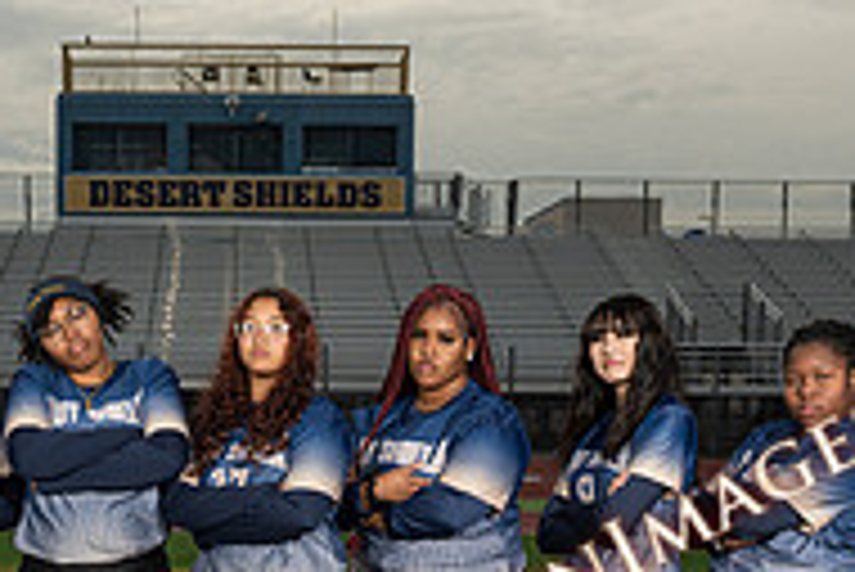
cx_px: 236
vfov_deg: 17.2
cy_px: 674
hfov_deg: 26.4
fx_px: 1806
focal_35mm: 76
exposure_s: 1/200
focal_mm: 24
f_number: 8
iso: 160
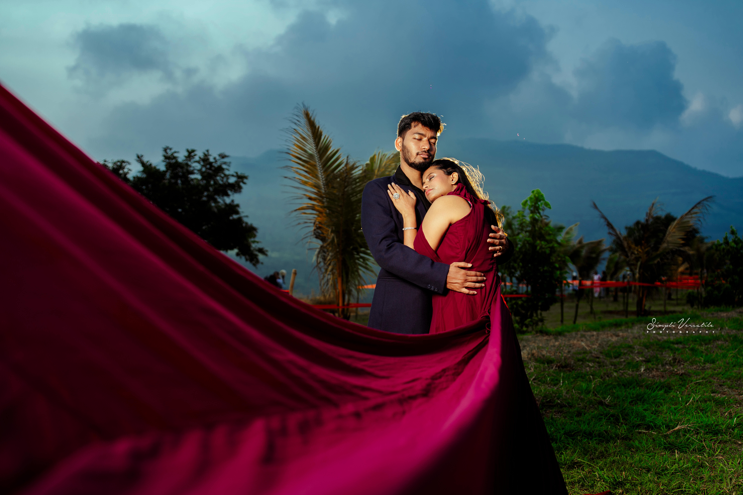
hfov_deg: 54.4
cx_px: 372
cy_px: 248
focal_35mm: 35
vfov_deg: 37.9
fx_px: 722
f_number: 2.5
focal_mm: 35
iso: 80
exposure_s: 1/640
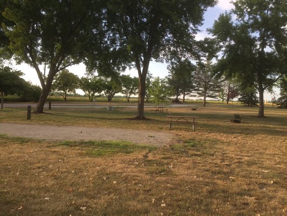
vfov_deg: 48.2
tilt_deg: -1.7
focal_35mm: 29
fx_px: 240
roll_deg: -4.4
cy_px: 108
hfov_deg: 61.6
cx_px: 144
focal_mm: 4.15
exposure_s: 1/488
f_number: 2.2
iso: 32
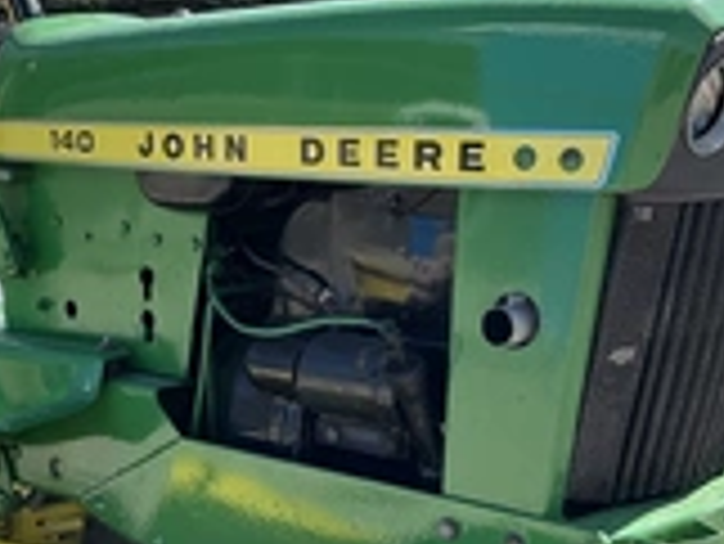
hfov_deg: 26.5
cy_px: 432
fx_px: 1507
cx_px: 148
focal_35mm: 72
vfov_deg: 20.3
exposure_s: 1/855
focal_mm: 3
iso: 25
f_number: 1.8
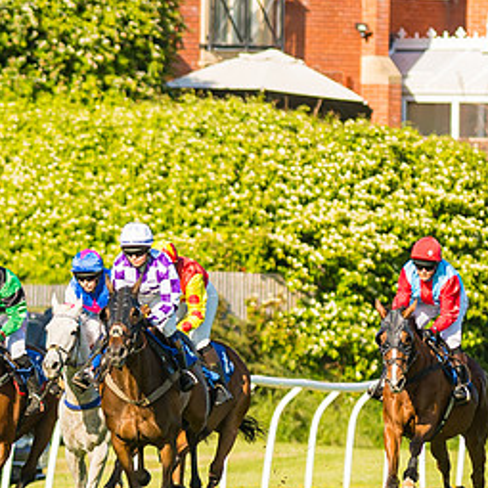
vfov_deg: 1.5
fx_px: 19092
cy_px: 415
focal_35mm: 1197
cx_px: 119
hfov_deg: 1.5
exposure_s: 1/1250
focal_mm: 300
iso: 200
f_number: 5
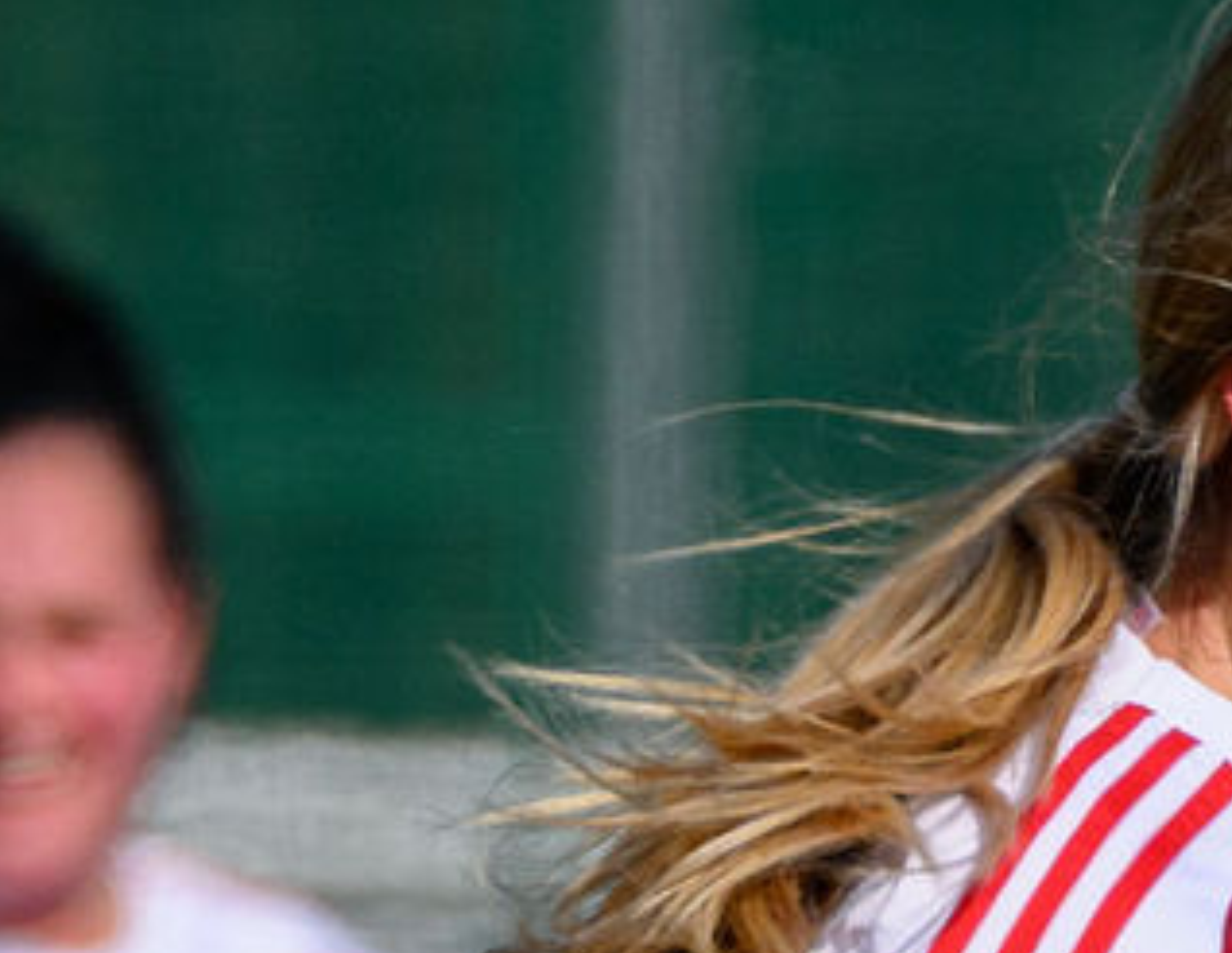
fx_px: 112852
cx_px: 1189
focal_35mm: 3135
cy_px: 1950
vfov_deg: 0.5
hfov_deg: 0.6
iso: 280
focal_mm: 400
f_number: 5.6
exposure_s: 1/2000
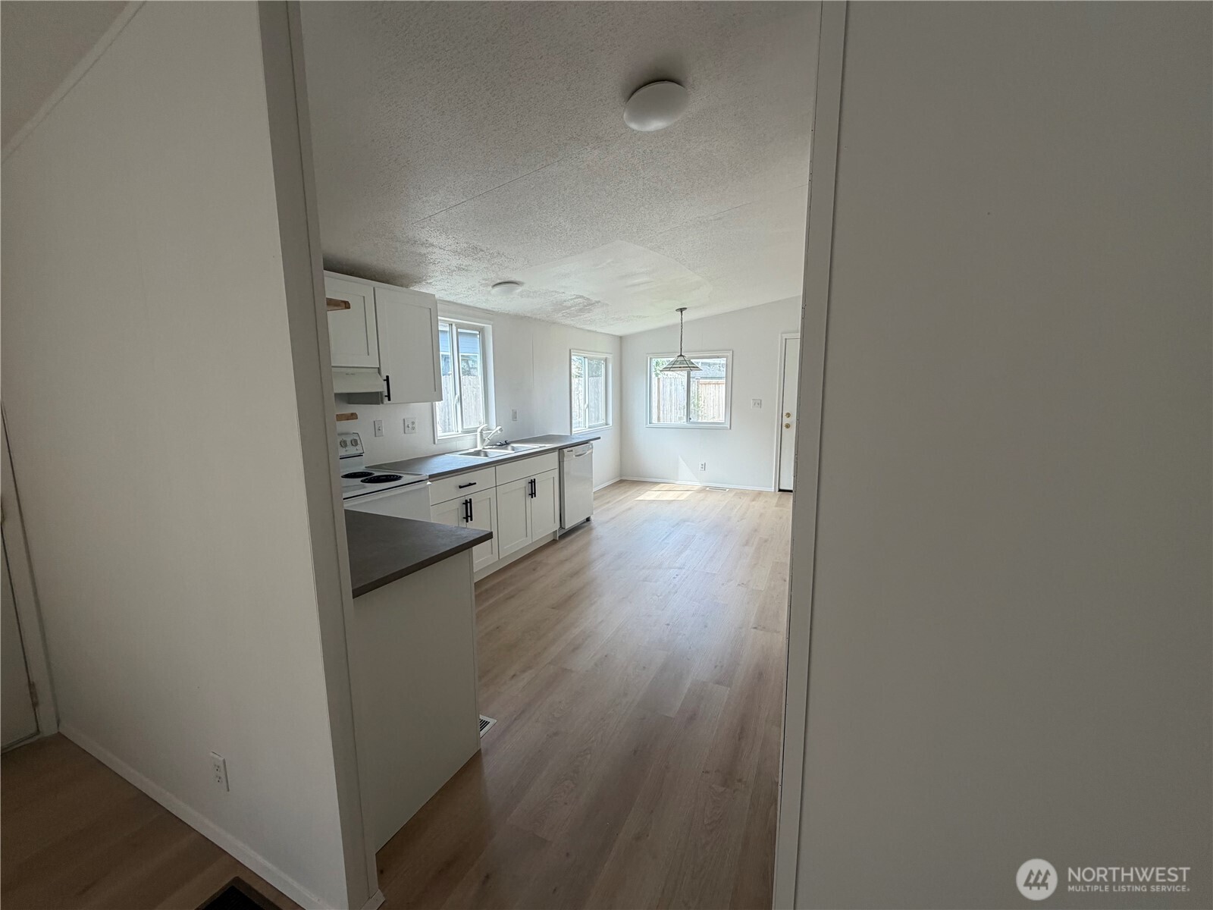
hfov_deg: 102.1
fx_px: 491
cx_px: 606
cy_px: 455
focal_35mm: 14
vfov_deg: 85.7
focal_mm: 2.22
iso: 160
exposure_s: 1/121
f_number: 2.2
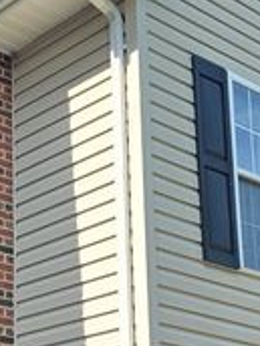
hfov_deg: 15.9
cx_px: -54
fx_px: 891
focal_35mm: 89
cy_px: 359
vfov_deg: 21.1
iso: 80
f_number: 1.7
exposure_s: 1/2186
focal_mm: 6.3
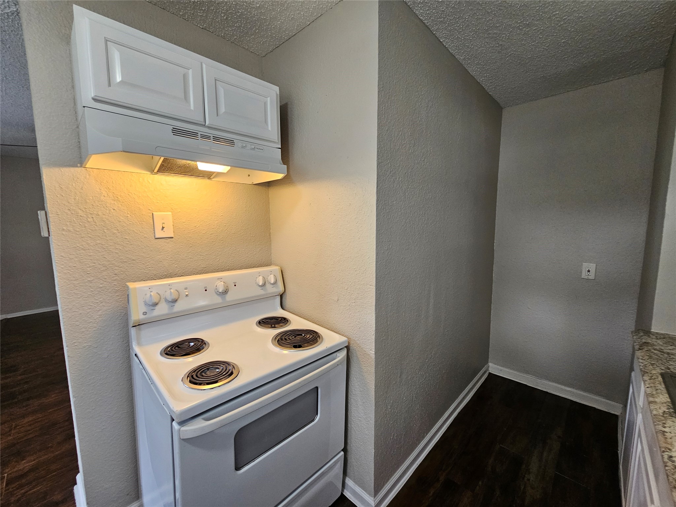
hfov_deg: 106.2
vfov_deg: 89.9
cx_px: 338
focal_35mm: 13
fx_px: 254
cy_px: 254
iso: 160
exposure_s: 1/60
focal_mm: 2.2
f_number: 2.2
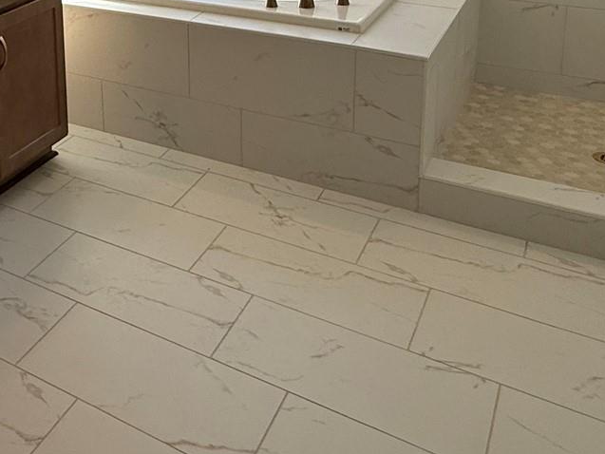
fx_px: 787
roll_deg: +3.6
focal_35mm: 45
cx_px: 15
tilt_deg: -11.2
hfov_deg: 38.0
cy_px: -53
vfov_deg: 28.9
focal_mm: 2.22
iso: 64
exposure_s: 1/613
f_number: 2.2
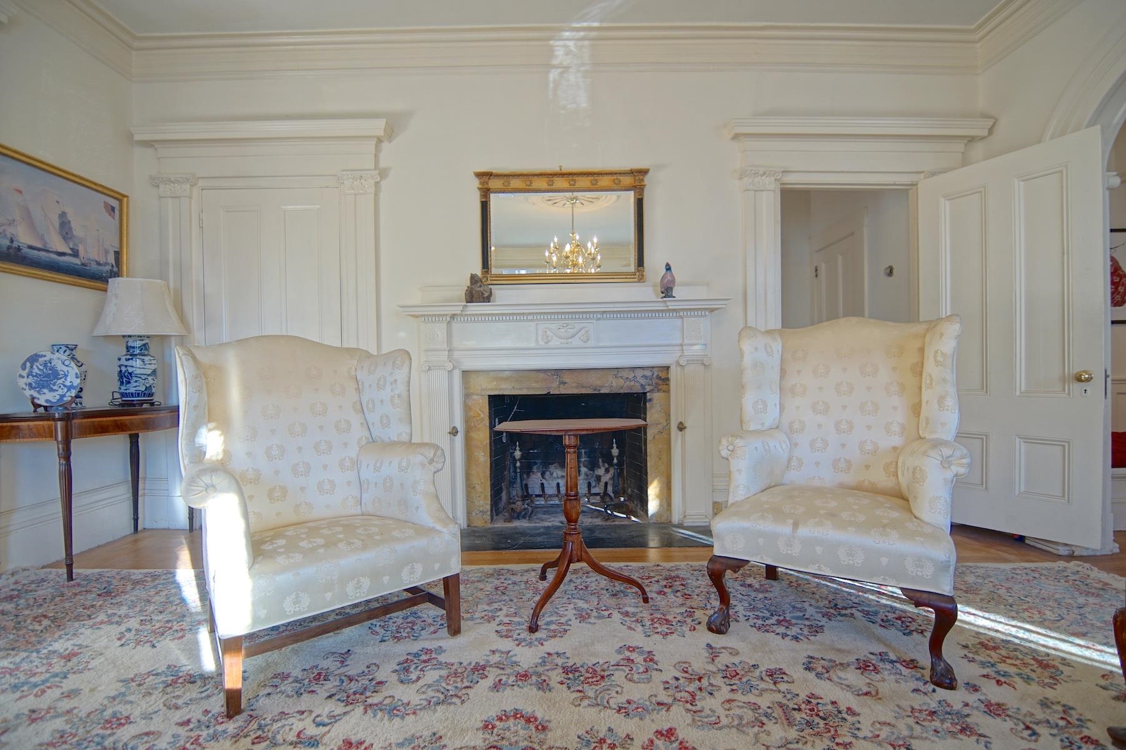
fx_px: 516
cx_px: 563
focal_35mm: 16
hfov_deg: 95.0
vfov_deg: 72.0
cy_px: 375
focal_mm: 11
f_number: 2.8
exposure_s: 1/60
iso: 125
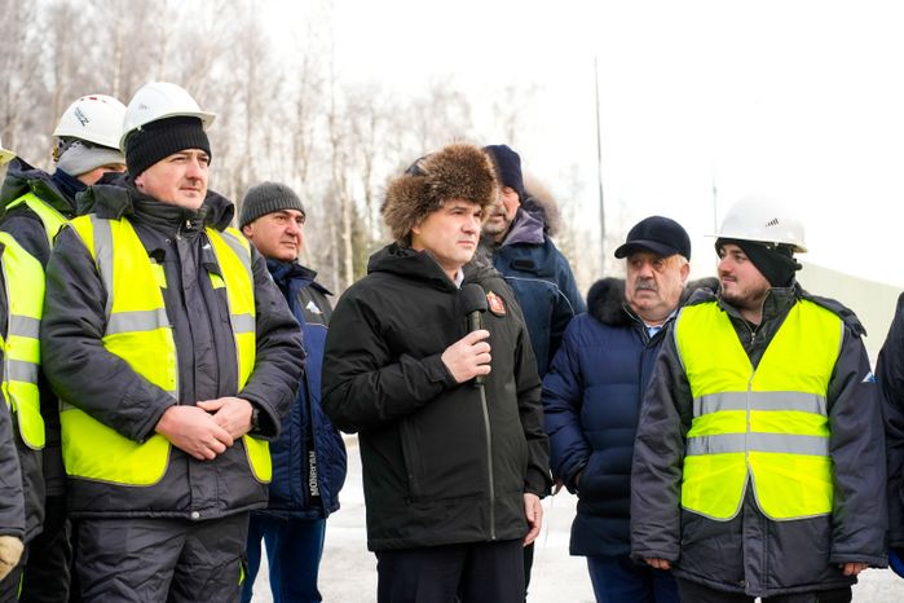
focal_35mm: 65
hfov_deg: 31.0
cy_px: 302
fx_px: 1632
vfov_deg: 20.9
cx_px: 452
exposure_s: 1/500
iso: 1000
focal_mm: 65
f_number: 4.5
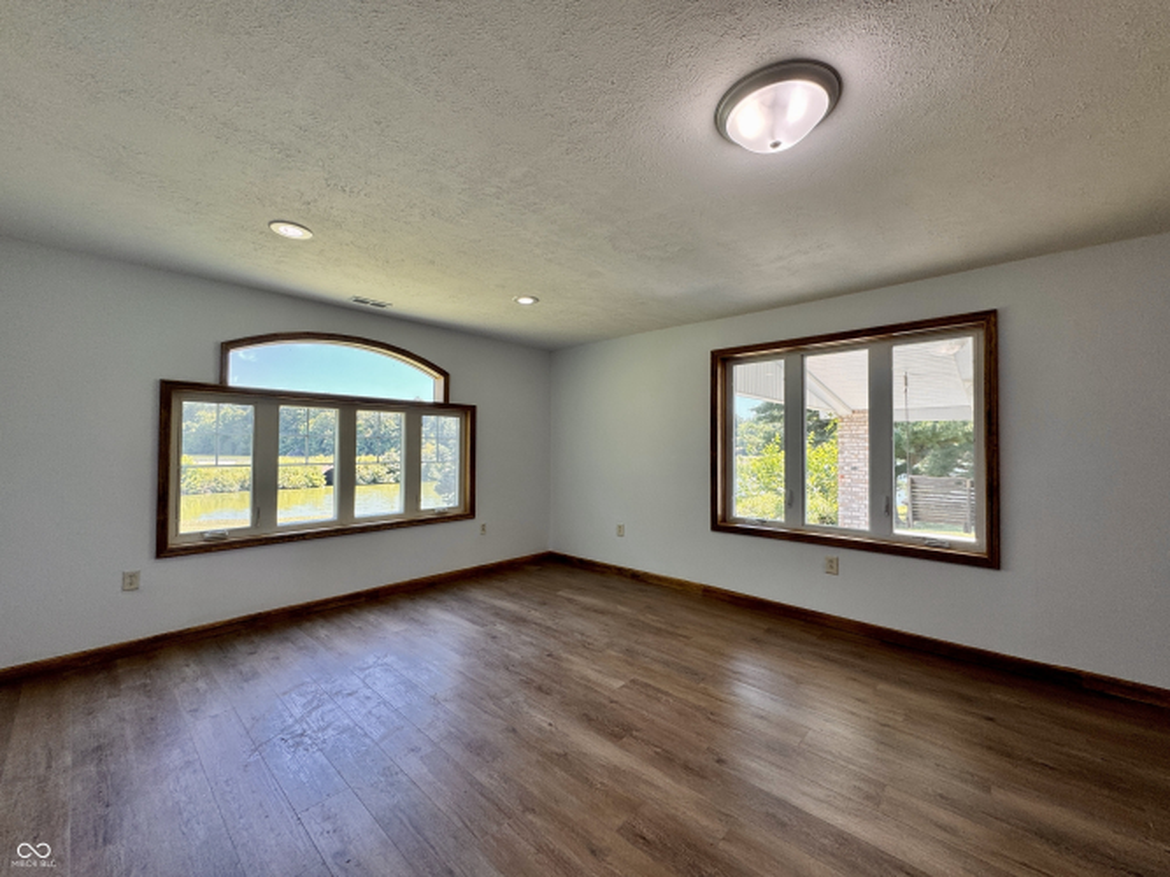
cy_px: 438
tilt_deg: -0.1
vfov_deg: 85.7
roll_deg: -0.9
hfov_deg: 102.1
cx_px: 585
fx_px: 473
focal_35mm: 14
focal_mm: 2.22
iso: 50
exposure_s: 1/120
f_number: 2.2
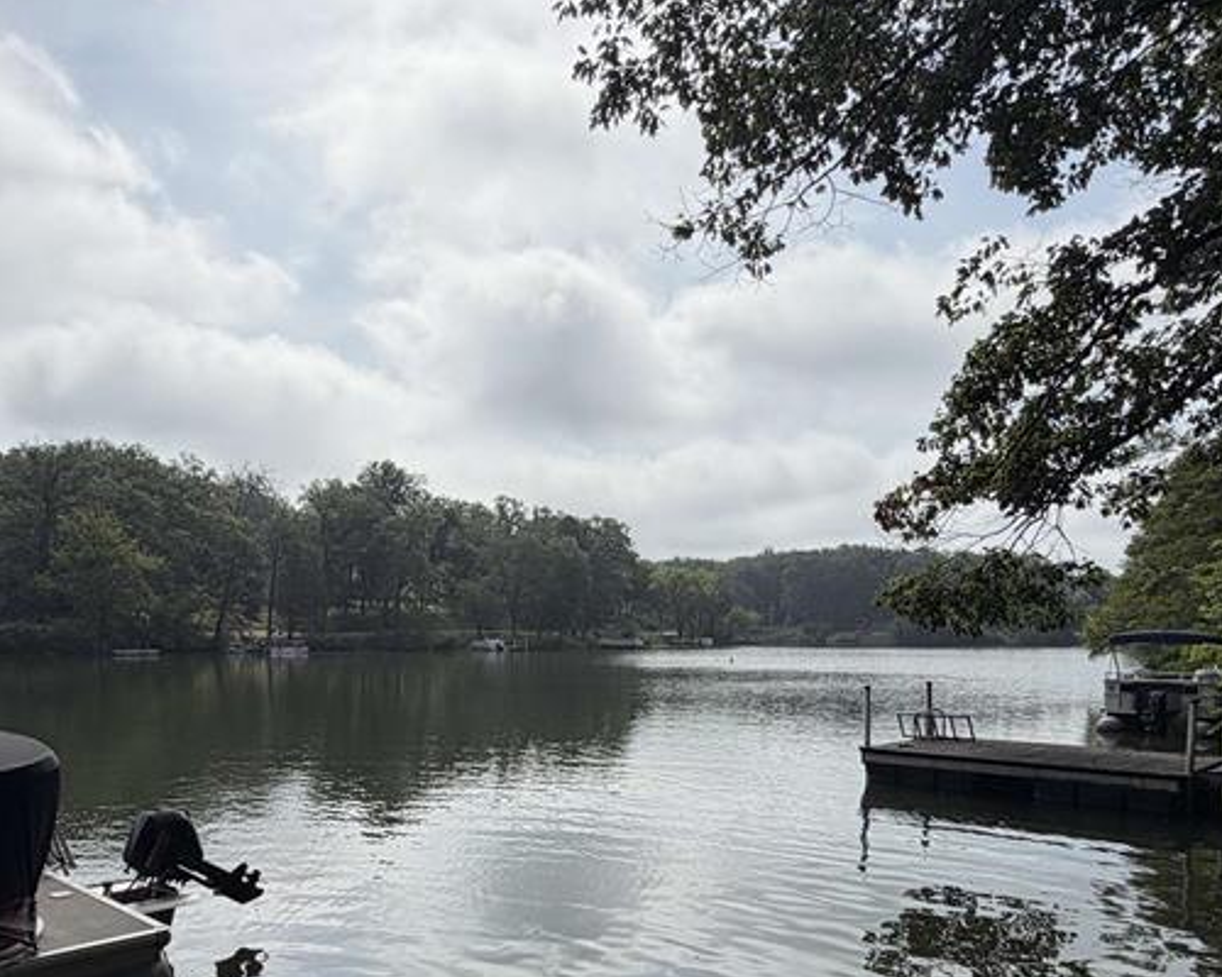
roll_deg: +0.1
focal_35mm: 28
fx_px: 1013
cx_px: 503
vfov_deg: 50.3
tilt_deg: -2.2
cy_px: 674
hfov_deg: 61.8
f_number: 2.2
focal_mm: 2.22
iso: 20
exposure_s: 1/1795
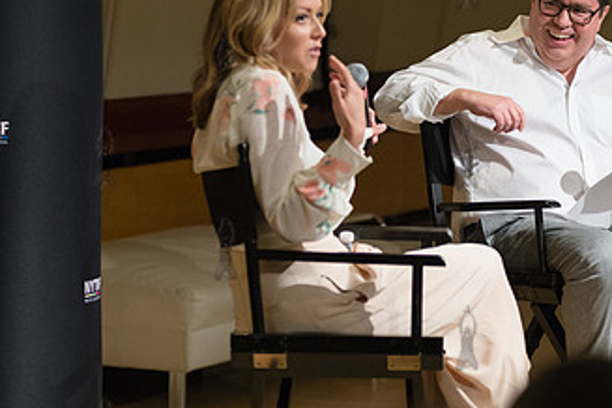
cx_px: 466
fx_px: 3162
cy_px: 156
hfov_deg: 11.0
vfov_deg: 7.4
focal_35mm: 186
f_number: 4
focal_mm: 105
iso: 2500
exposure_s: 1/400
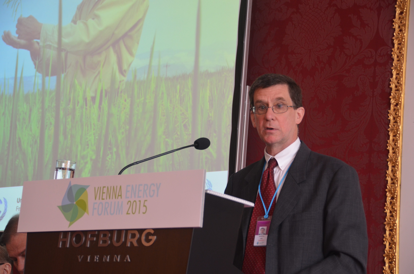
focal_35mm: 98
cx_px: 207
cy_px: 137
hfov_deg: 21.0
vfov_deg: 14.0
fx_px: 1119
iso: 640
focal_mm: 65
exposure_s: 1/40
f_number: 5
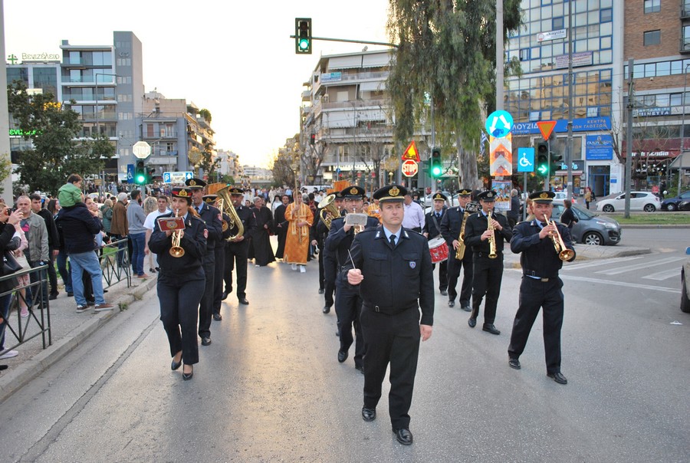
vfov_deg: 48.1
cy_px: 232
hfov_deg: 67.3
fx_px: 519
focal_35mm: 27
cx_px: 345
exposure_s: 1/60
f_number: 3.5
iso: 200
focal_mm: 18
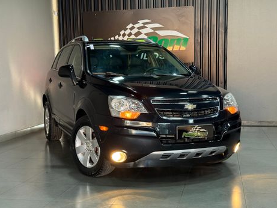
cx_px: 138
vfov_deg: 29.7
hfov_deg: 38.9
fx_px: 392
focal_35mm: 49
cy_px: 106
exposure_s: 1/40
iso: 250
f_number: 1.78
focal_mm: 6.76
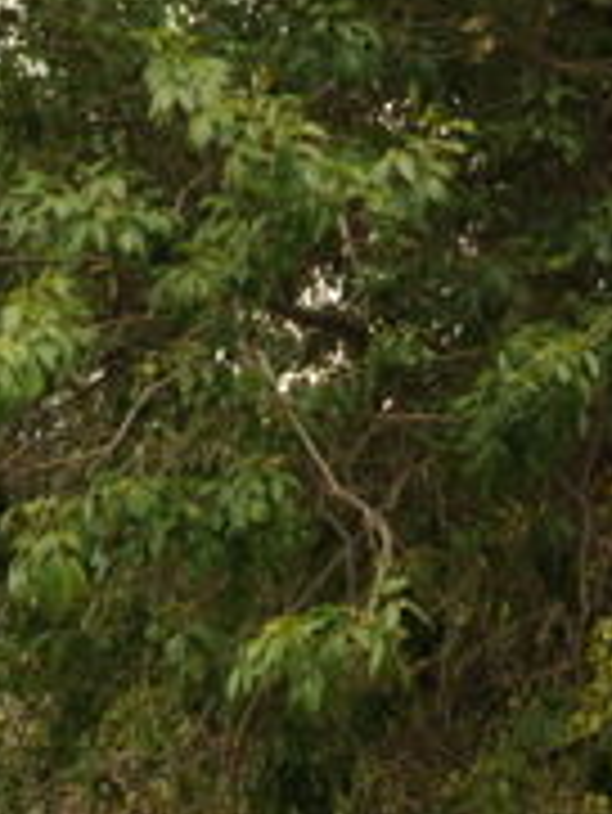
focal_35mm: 136
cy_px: 1151
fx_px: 3202
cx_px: 621
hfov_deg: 10.8
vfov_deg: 13.8
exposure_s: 1/60
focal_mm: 32
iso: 200
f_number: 8
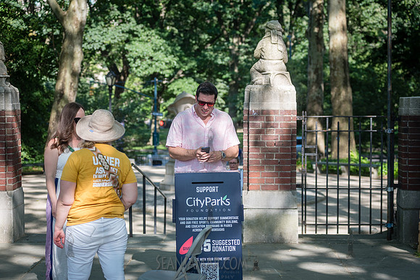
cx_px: 210
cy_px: 140
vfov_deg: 16.5
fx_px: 966
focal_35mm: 83
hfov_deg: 24.5
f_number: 4
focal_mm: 80
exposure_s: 1/400
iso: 160
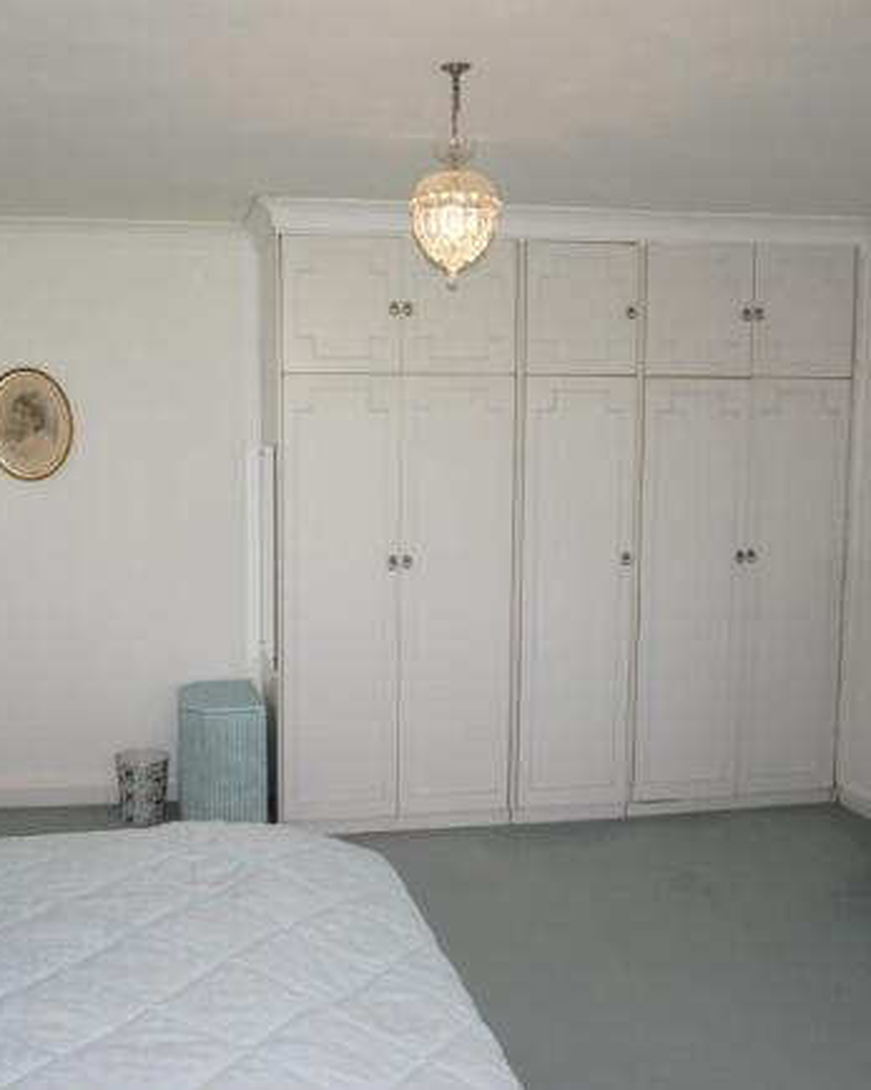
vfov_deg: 52.9
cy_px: 546
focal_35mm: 34
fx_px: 1096
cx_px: 328
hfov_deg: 43.0
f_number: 4
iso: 320
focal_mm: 16
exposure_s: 1/160
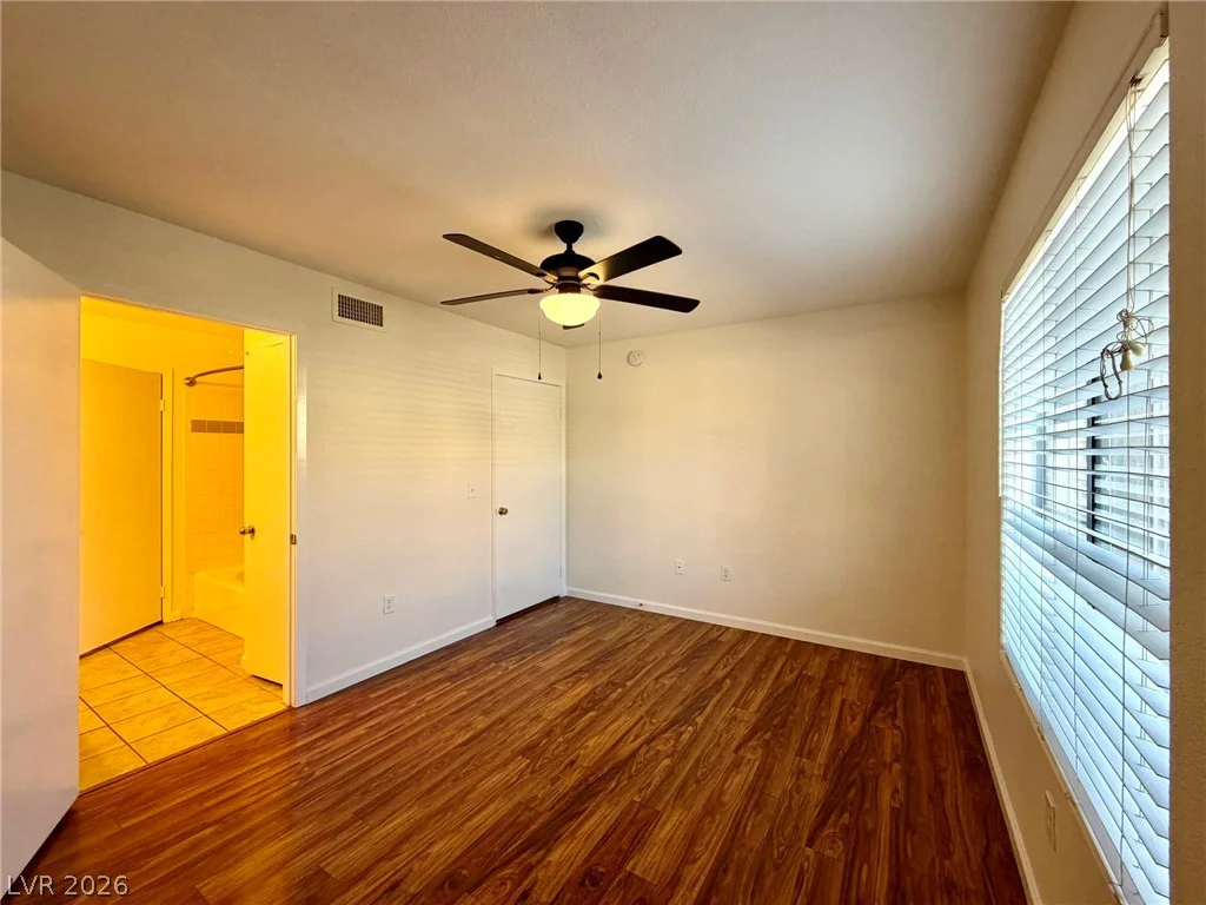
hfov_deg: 102.1
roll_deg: -0.6
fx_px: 488
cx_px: 603
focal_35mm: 14
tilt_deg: +0.4
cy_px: 452
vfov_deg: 85.7
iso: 160
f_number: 2.2
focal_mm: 2.22
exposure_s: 1/120
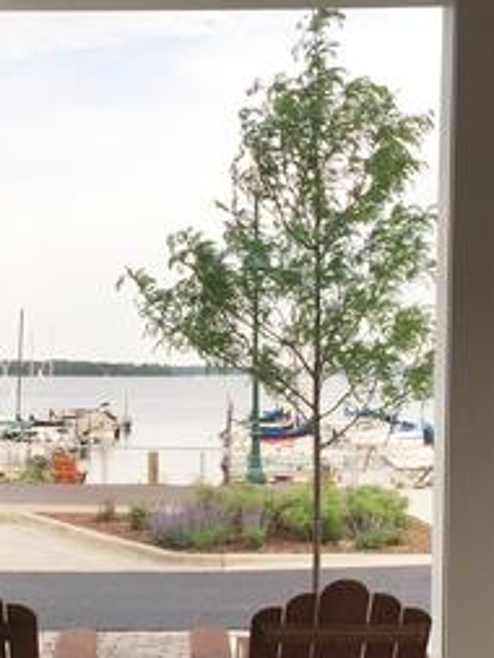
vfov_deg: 31.4
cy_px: 436
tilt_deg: -2.4
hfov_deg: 23.9
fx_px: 1160
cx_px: 159
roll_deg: +0.7
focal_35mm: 61
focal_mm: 4.15
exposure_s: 1/1099
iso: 50
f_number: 2.2
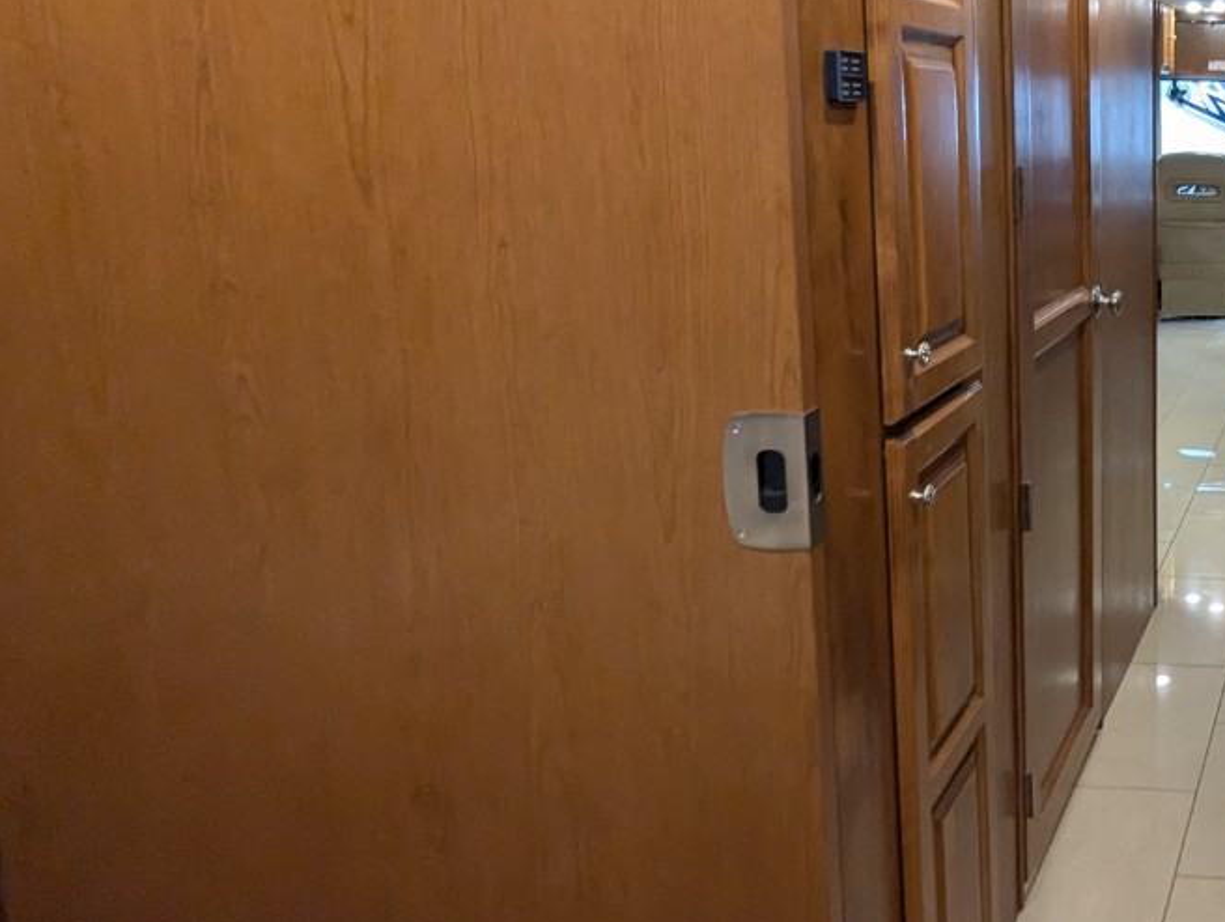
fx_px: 1205
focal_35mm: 34
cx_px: 1299
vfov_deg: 41.4
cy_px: 314
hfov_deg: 43.6
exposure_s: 1/39.2
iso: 370
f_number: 2.2
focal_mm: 2.35
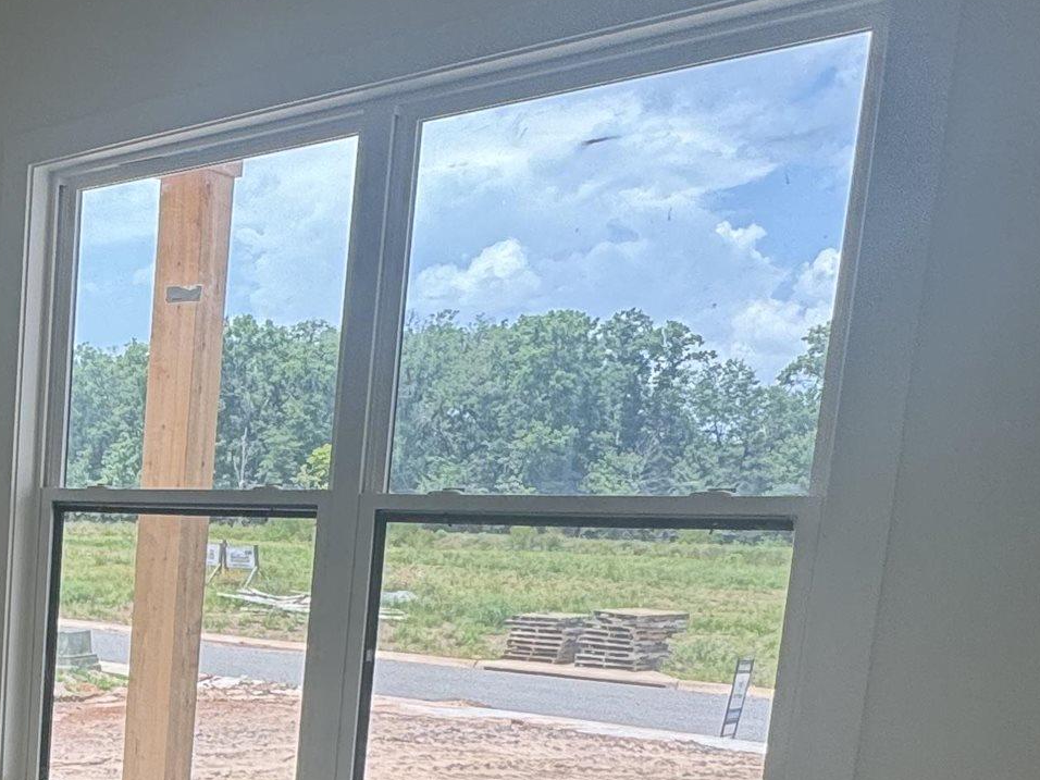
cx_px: -306
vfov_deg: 30.8
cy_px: 698
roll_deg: -1.1
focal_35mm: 45
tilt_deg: -9.0
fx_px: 1352
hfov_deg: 32.1
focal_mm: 2.22
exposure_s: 1/167
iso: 40
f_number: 2.2
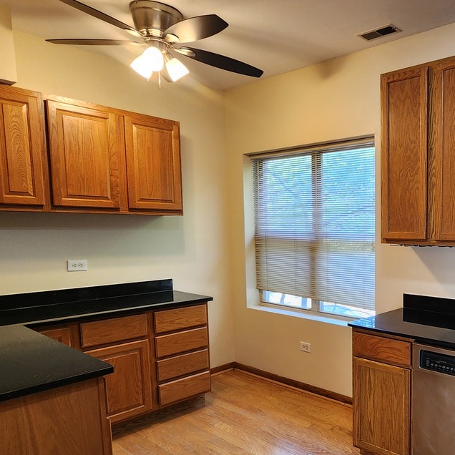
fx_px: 387
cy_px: 273
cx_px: 379
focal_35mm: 26
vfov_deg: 60.4
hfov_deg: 55.5
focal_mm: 2.2
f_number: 2.2
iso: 160
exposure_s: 1/60
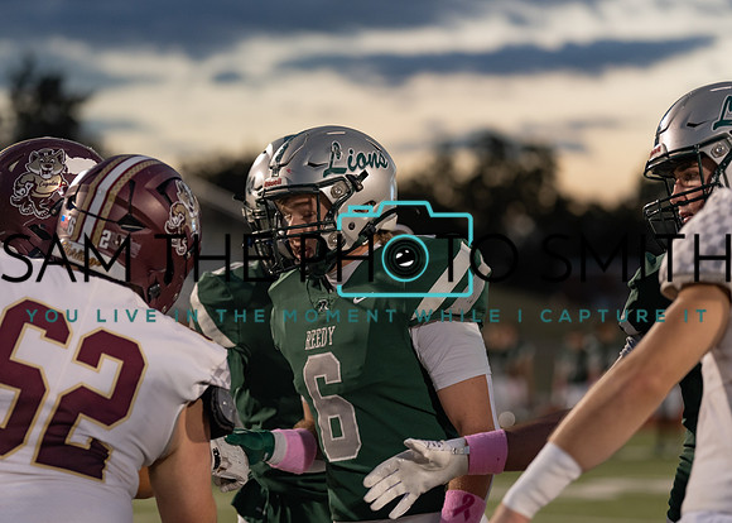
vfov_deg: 10.7
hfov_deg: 14.9
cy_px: 252
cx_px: 340
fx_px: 2791
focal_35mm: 134
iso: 500
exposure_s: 1/320
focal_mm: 118
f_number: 2.8
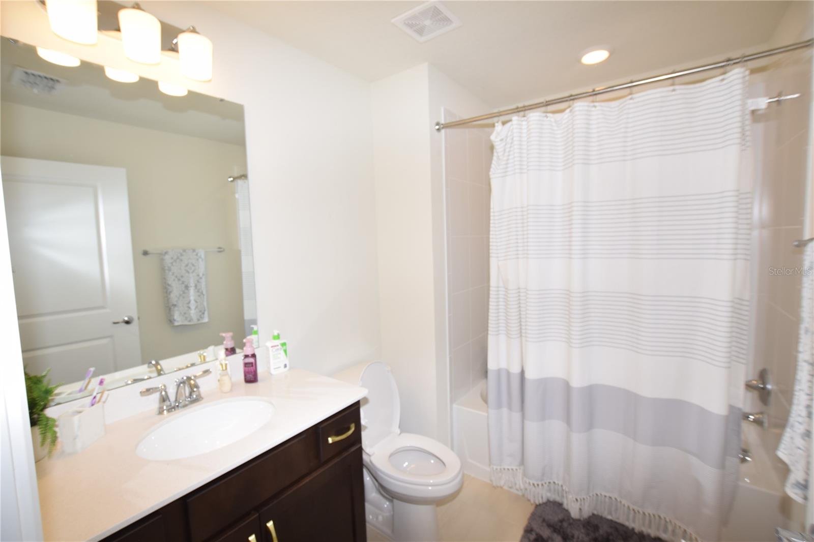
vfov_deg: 77.3
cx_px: 407
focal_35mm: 15
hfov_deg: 100.4
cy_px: 271
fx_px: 339
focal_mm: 10
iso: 320
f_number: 5.6
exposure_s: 1/125
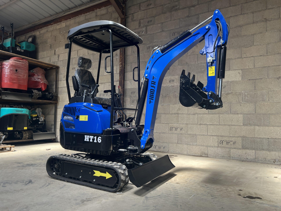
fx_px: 211
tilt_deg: +4.4
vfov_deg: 53.1
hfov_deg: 67.3
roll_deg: +0.2
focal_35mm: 26
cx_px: 140
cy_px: 106
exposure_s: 1/171
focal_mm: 5.7
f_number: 1.5
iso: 40
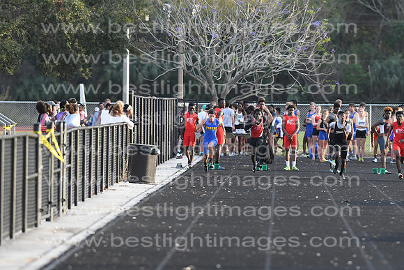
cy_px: 135
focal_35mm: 450
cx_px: 202
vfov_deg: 3.1
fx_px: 5051
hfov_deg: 4.6
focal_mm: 300
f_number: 4
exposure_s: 1/2000
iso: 2000
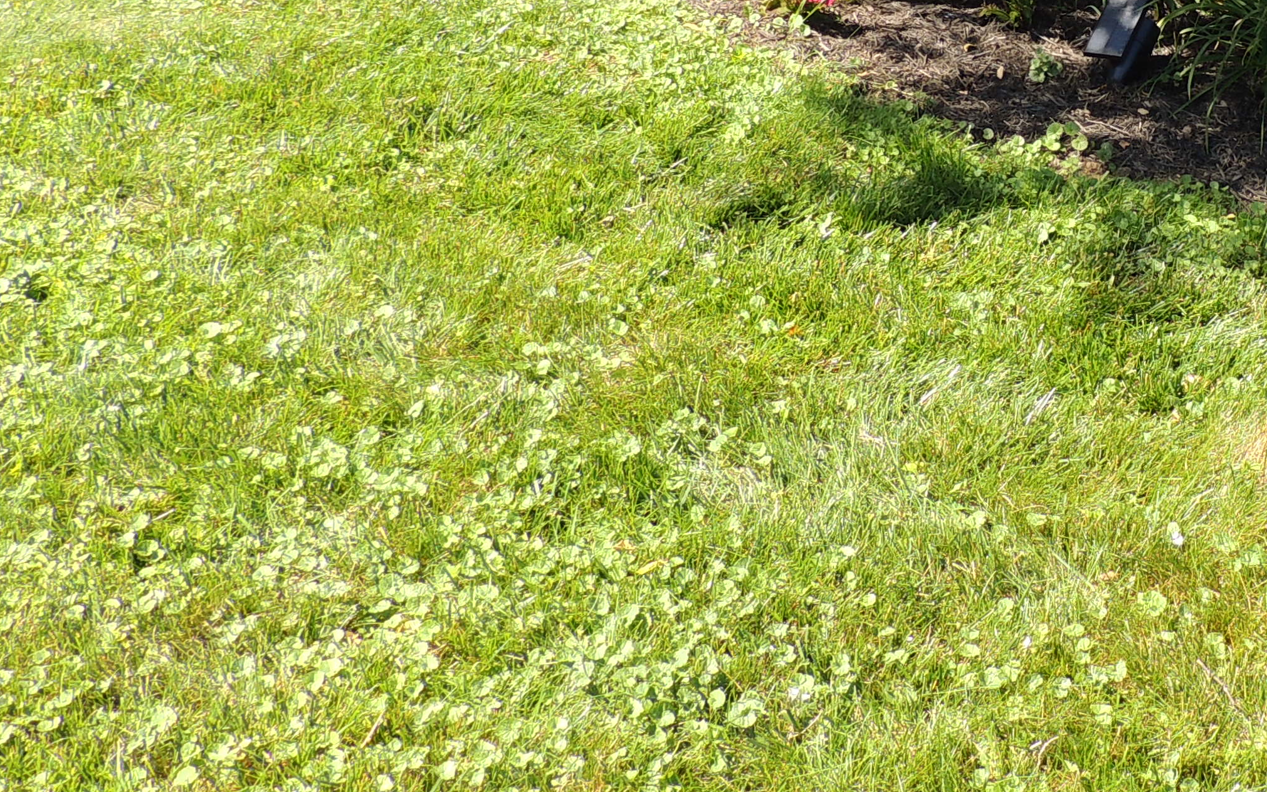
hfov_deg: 33.2
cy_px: 21
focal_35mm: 58
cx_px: 1147
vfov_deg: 21.7
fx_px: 2003
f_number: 3
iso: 100
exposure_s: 1/320
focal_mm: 4.3
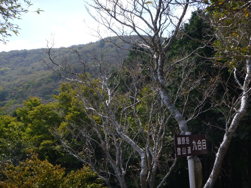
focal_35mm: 41
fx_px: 297
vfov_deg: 35.1
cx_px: 126
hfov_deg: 45.8
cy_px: 94
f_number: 4.6
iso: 100
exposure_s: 1/200
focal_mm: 7.3
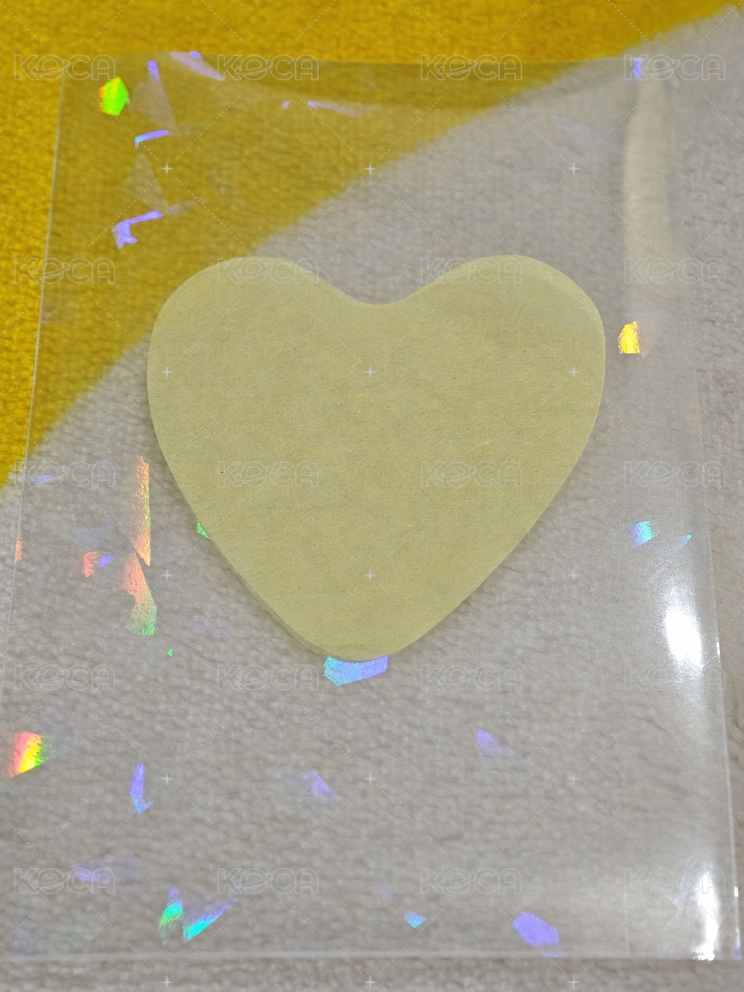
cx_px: 370
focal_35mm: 82
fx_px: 2350
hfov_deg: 18.0
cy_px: 507
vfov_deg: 23.8
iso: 1250
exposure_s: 1/120
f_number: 2
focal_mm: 9
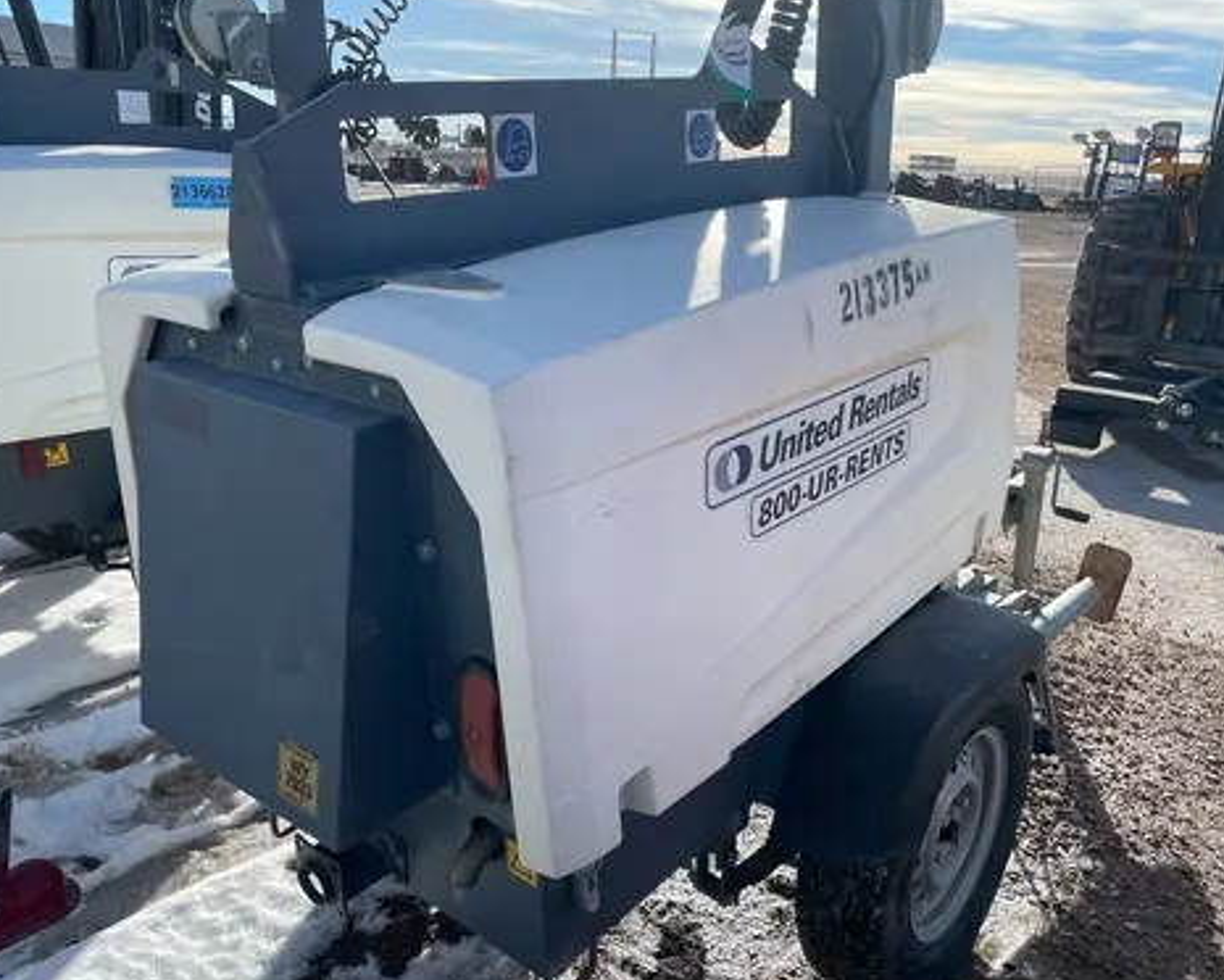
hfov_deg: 58.7
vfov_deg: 48.5
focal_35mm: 30
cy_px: 507
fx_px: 1087
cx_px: 663
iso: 32
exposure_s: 1/1949
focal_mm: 4.2
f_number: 1.6
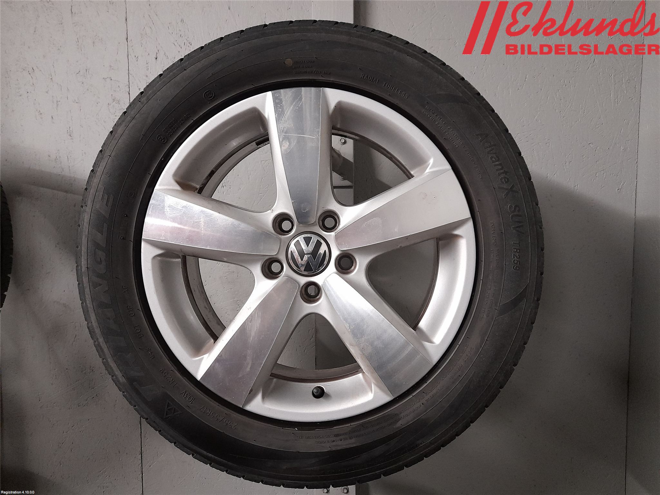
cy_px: 248
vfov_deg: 54.9
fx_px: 477
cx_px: 330
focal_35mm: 25
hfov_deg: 69.4
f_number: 2
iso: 500
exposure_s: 1/33
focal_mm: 4.6
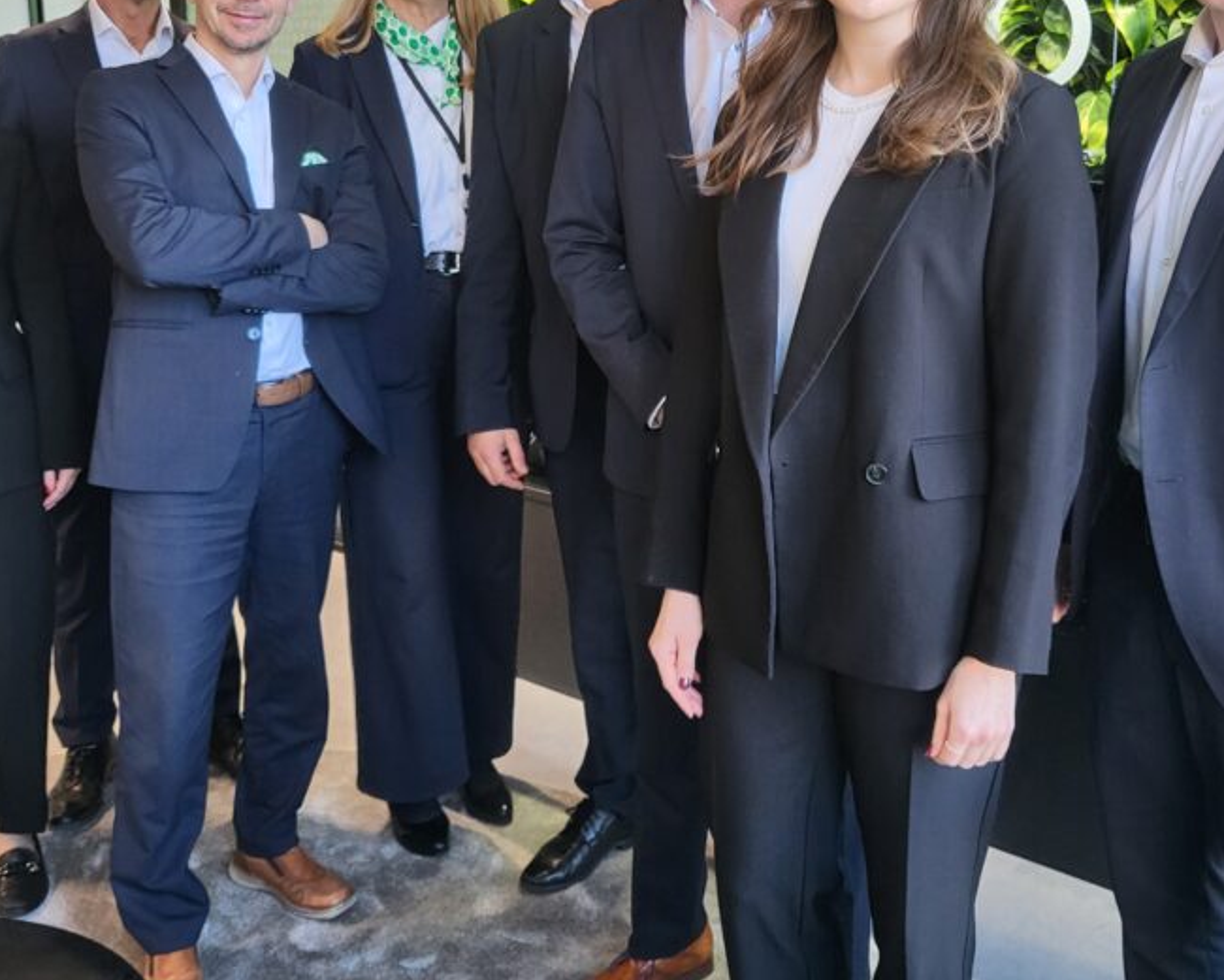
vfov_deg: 36.9
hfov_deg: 45.8
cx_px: 655
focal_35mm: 40
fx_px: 1449
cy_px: 318
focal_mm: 4.25
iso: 125
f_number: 1.8
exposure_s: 1/120
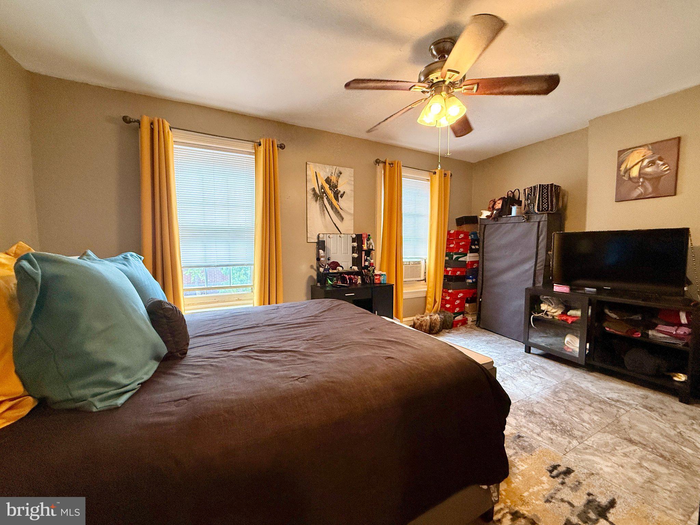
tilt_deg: -1.8
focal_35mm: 14
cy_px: 262
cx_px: 350
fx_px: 283
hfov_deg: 102.1
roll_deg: -0.2
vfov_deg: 85.7
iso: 250
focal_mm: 2.22
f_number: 2.2
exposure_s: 1/120
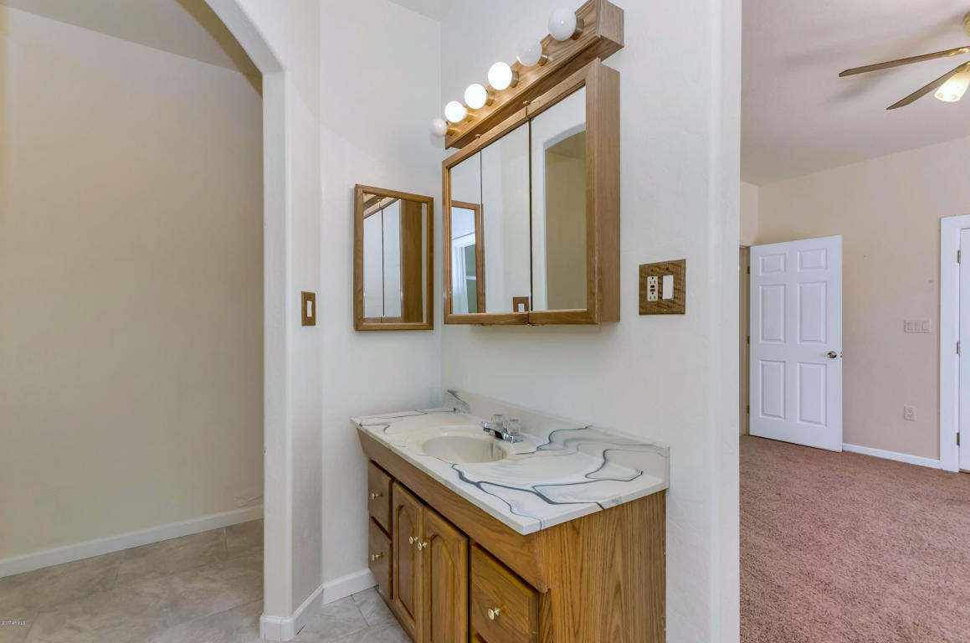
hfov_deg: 100.5
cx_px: 485
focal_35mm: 15
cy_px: 322
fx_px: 403
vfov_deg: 77.1
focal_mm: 10
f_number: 6.3
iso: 320
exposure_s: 1/60
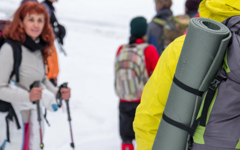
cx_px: 152
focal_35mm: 195
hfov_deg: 10.7
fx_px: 1276
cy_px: 82
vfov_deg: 6.7
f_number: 4
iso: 400
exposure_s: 1/680
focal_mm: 67.5
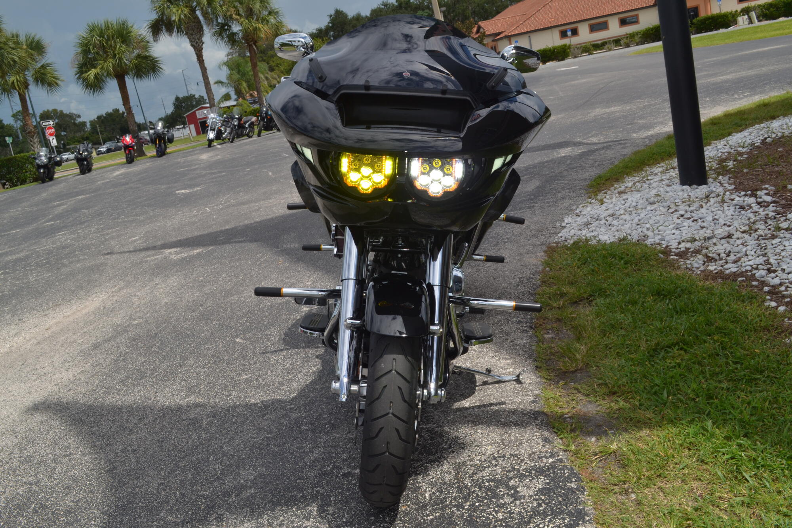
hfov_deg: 57.2
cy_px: 264
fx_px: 726
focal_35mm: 33
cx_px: 396
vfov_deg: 40.0
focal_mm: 22
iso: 100
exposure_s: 1/200
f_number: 11
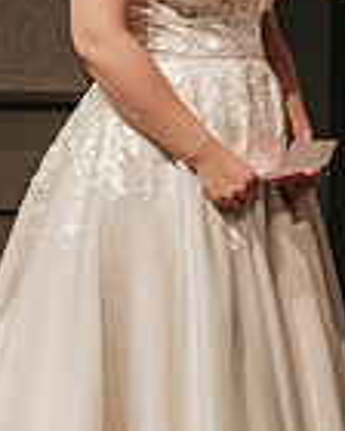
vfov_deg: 3.5
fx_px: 7007
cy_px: 107
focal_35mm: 549
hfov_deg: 2.8
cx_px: 214
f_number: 4
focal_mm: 120
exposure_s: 1/200
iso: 900
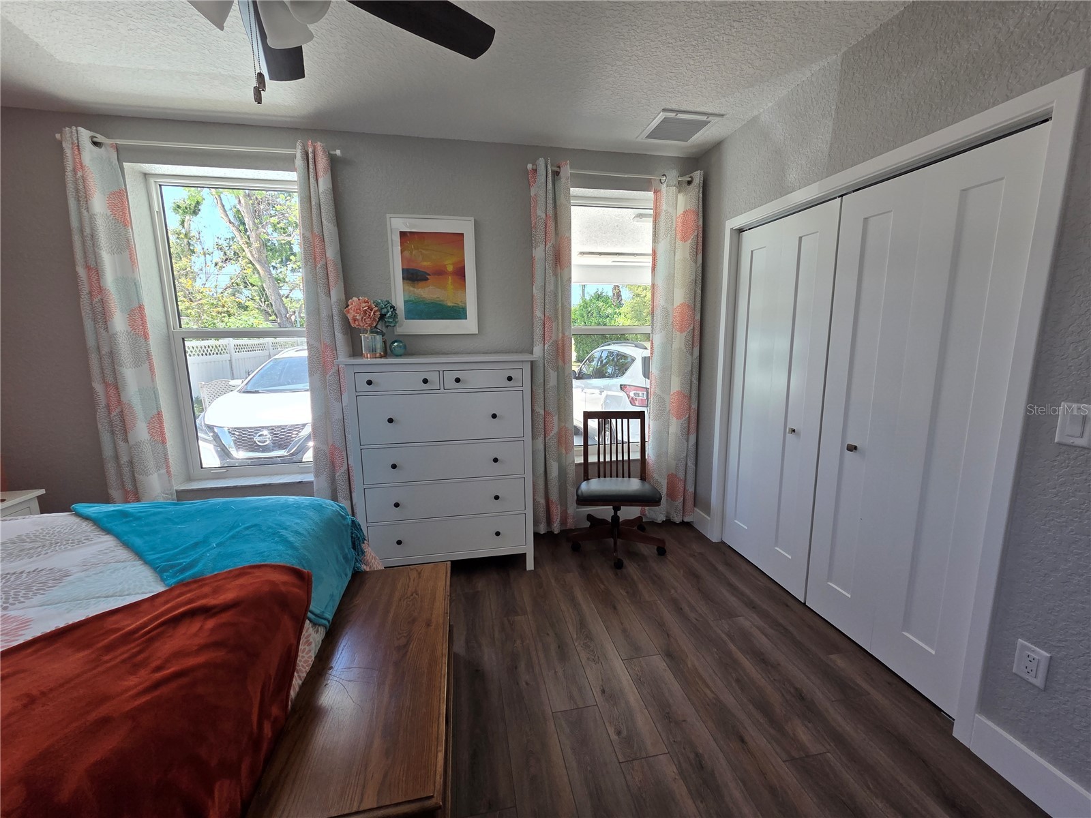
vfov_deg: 89.9
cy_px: 409
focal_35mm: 13
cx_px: 546
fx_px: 410
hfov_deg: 106.2
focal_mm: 2.2
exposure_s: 1/120
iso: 64
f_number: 2.2
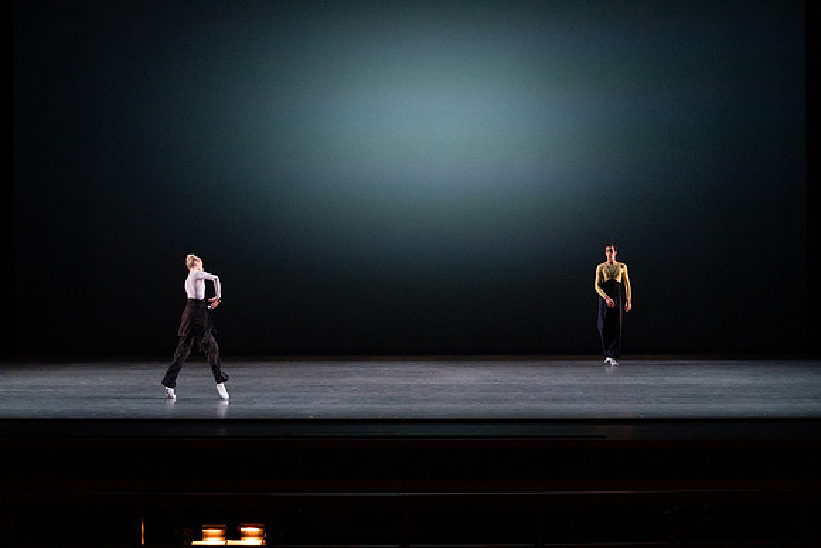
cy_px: 274
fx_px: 1962
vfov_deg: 15.9
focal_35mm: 86
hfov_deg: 23.6
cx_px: 410
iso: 12800
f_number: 6.3
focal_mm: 86
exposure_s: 1/500
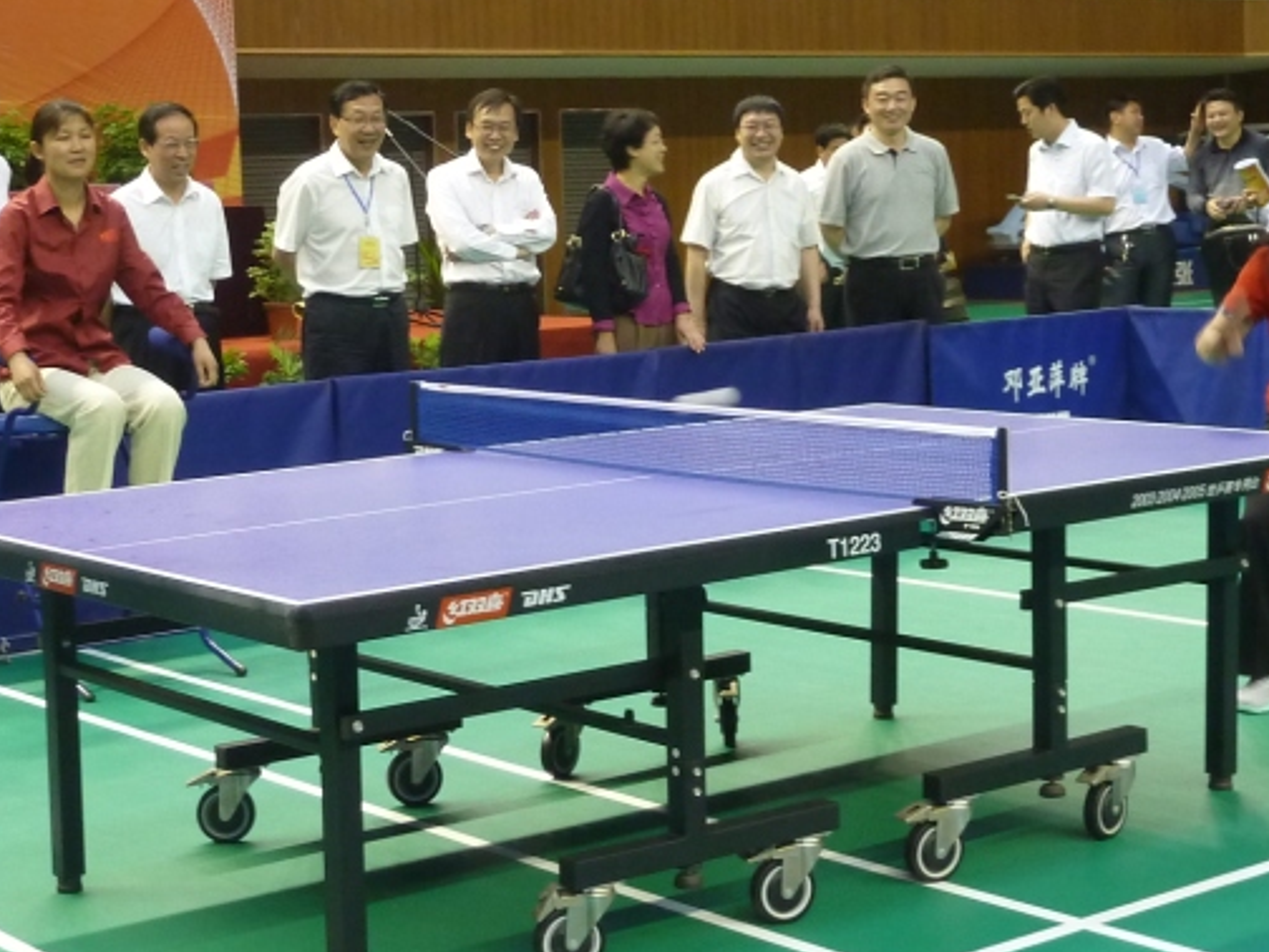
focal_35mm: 65
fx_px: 2383
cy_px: 368
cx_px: 436
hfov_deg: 29.6
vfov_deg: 22.5
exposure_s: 1/30
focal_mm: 5.3
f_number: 3.5
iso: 200
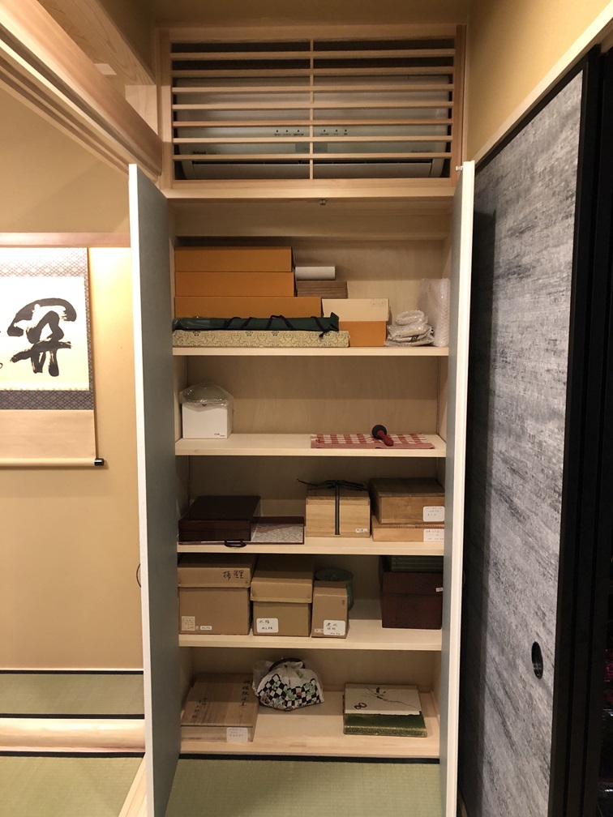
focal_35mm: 28
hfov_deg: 49.7
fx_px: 661
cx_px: 306
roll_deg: +0.0
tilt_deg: -6.9
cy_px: 408
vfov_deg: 63.4
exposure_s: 1/17
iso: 100
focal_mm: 4
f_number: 1.8
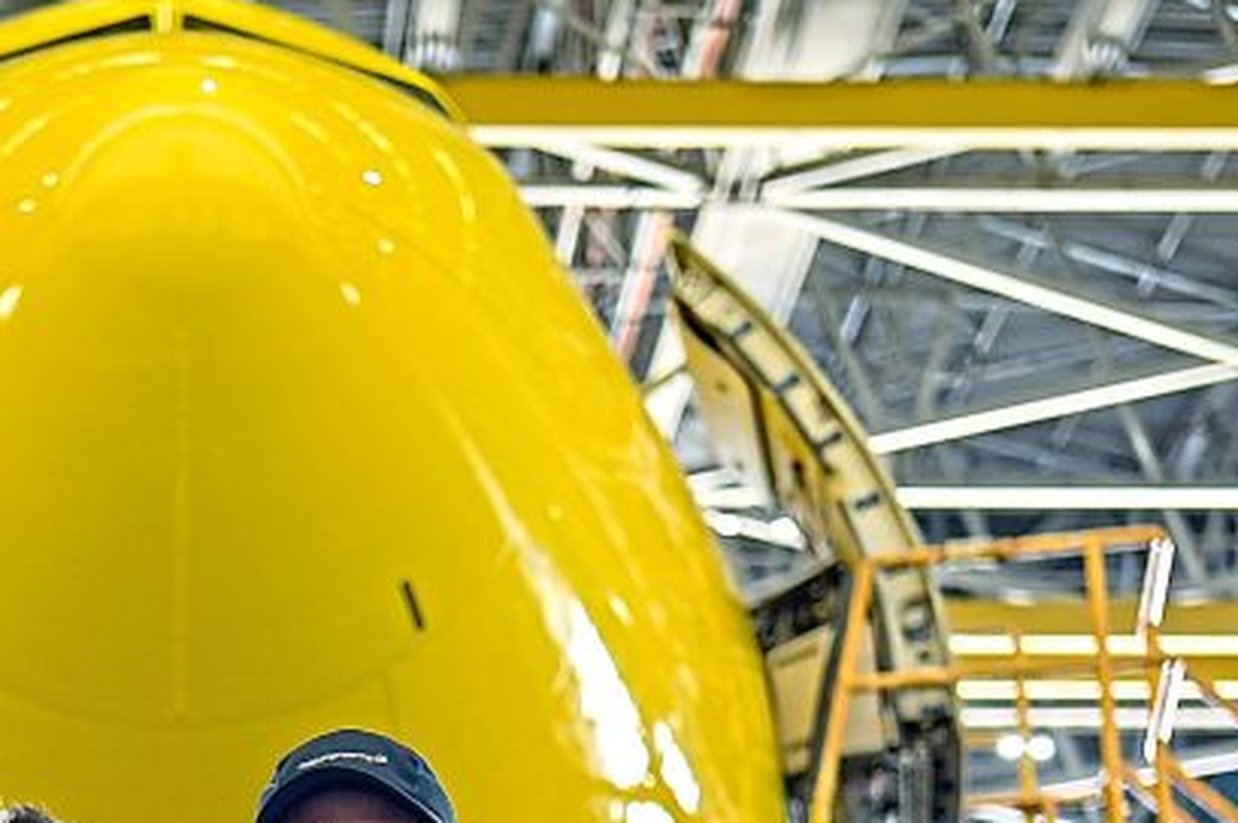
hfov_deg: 19.1
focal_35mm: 106
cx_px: 230
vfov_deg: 12.4
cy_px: 1148
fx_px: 3642
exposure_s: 1/125
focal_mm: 35
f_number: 2
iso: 200
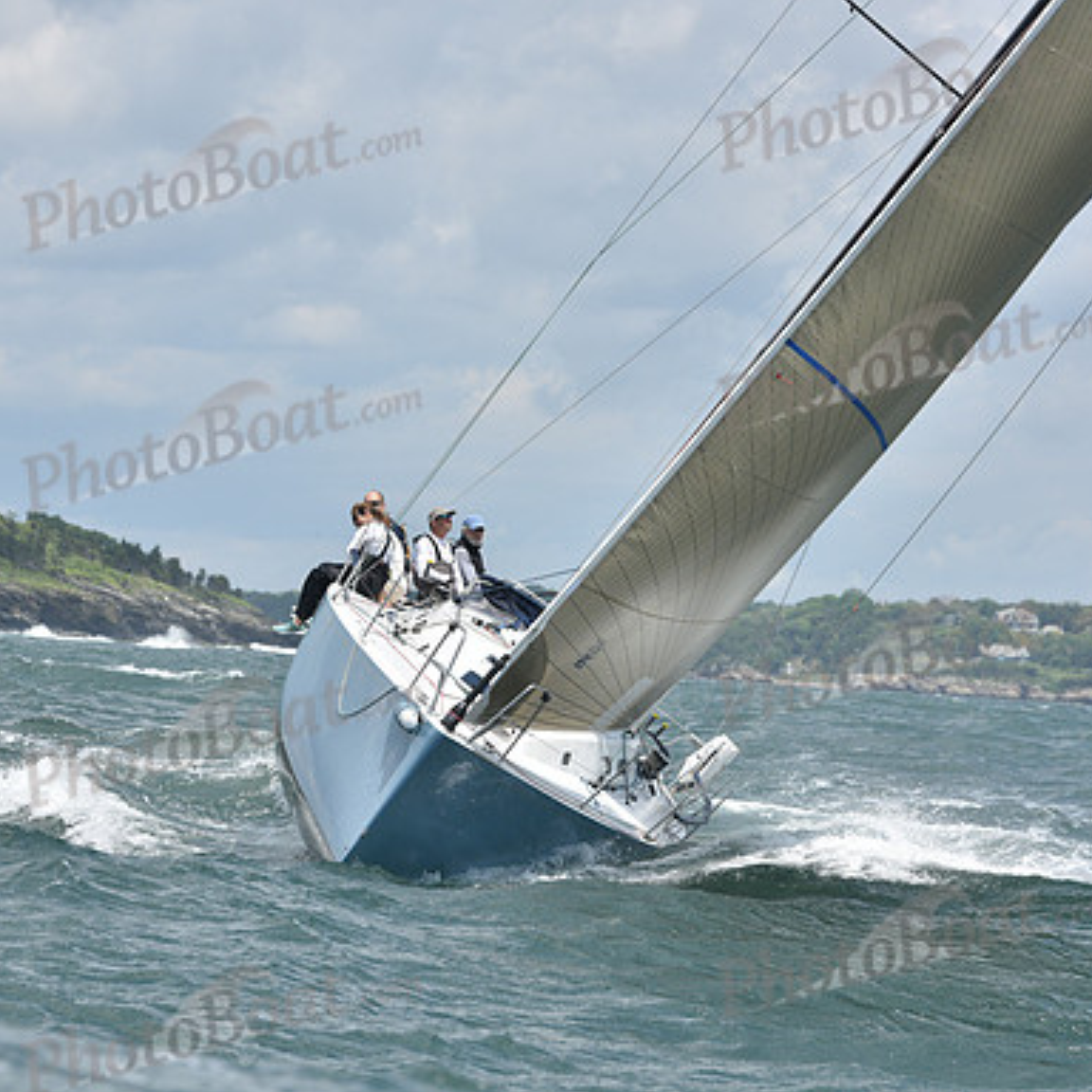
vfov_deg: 9.4
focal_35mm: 186
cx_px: 572
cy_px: 547
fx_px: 6638
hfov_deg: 9.4
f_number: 7.1
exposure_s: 1/1250
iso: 250
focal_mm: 145
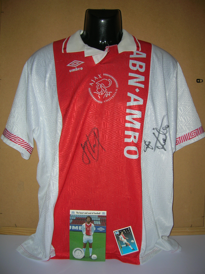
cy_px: 137
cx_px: 102
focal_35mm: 34
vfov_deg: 54.0
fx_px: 268
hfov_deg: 41.8
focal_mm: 5.7
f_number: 2.9
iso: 50
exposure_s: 1/60.1
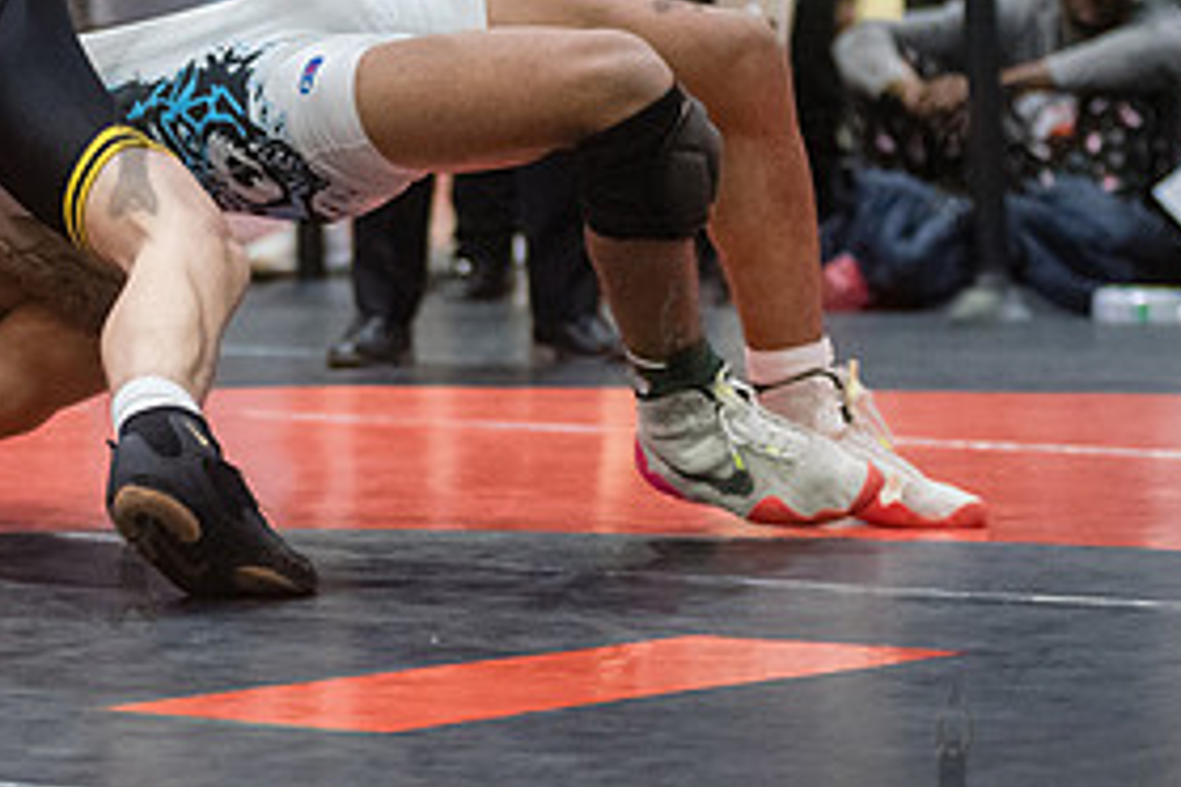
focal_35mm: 213
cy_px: 216
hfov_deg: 9.6
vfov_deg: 6.4
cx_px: 103
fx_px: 6987
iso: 8000
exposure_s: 1/500
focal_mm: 92
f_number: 3.2
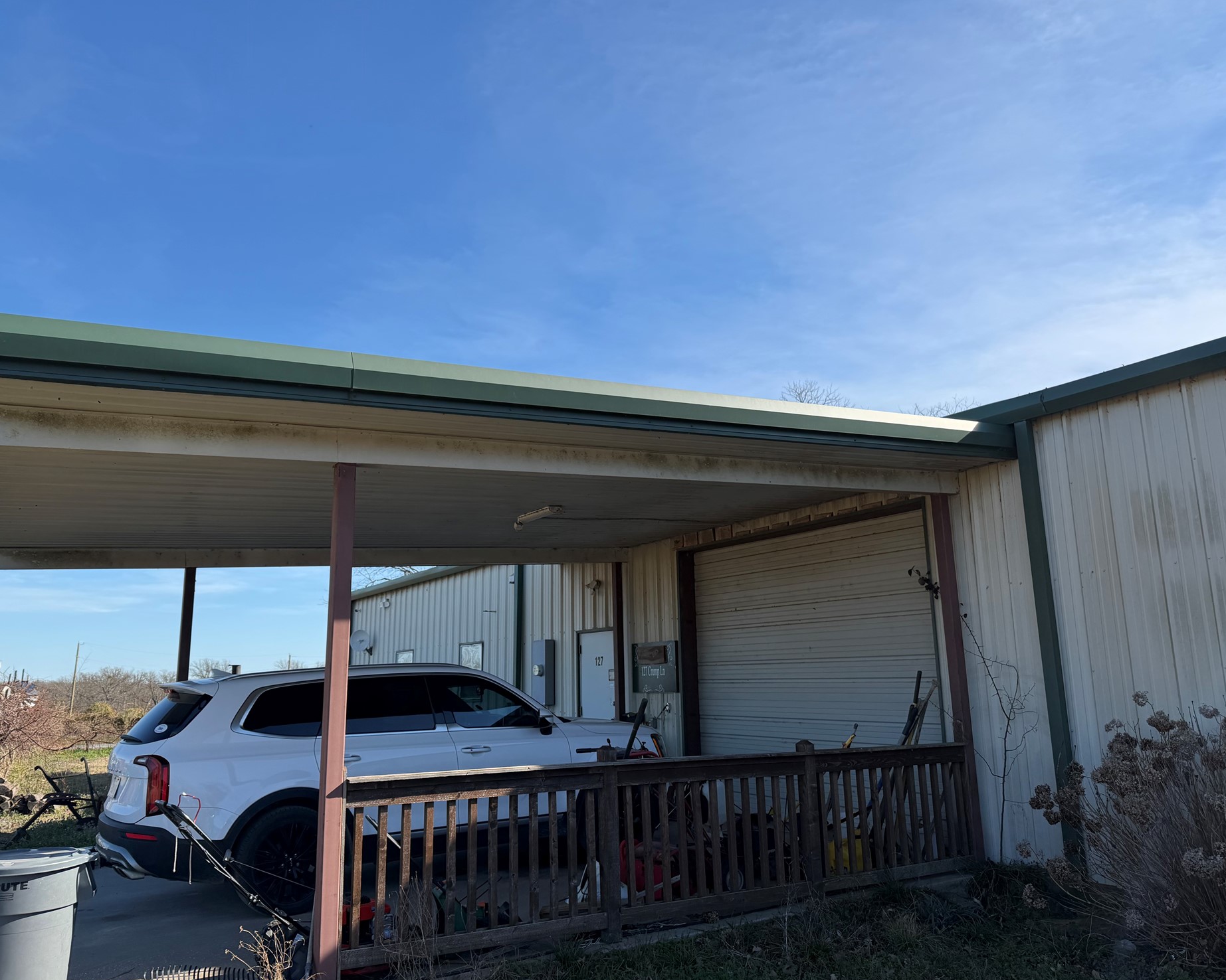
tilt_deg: +13.1
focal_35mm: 26
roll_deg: +1.4
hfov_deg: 66.0
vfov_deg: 54.9
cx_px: 585
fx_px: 943
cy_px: 488
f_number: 1.78
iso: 80
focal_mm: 6.76
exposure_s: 1/3425
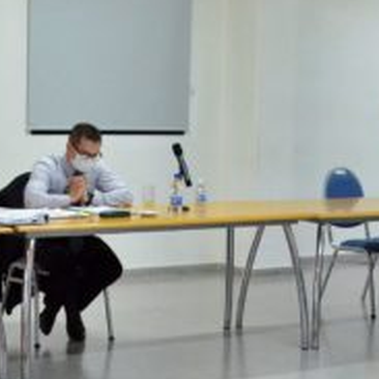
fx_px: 1325
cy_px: 216
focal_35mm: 107
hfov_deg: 16.0
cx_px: 365
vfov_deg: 16.3
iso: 3200
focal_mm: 20
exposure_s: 1/60
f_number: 6.3
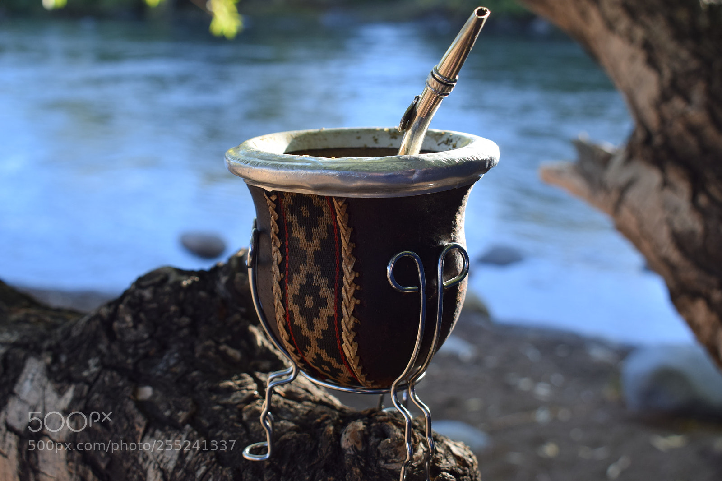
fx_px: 872
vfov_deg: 30.8
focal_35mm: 44
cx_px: 361
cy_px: 240
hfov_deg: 45.0
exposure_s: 1/160
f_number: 6.3
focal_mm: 29
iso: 400
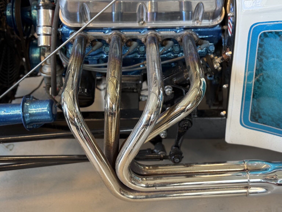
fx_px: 391
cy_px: 106
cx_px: 141
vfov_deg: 30.3
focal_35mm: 48
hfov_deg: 39.7
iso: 125
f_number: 1.78
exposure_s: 1/100
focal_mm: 6.76
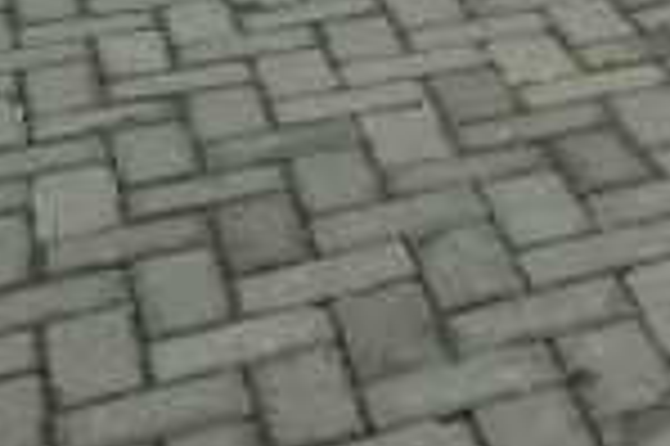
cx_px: 782
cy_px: -505
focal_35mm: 150
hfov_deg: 13.4
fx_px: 2789
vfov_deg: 8.6
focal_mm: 35
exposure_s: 1/800
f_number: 5.6
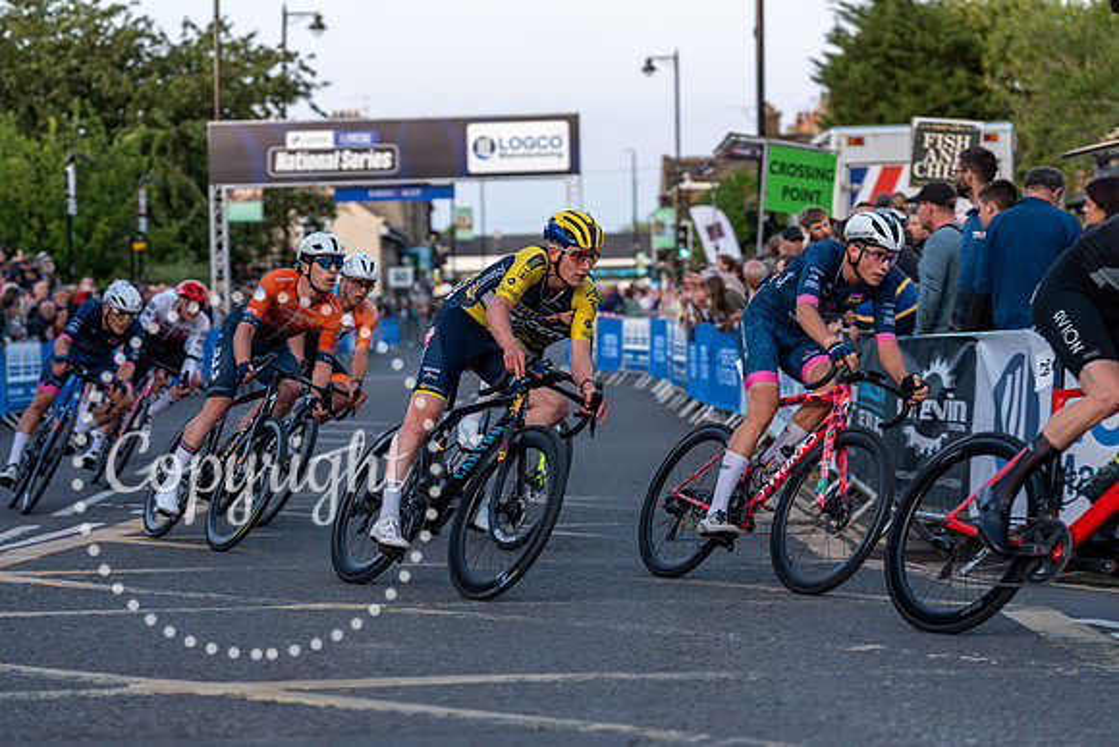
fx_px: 2674
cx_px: 560
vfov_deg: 15.9
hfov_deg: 23.6
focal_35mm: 86
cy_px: 374
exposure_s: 1/640
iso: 1000
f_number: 3.2
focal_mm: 86
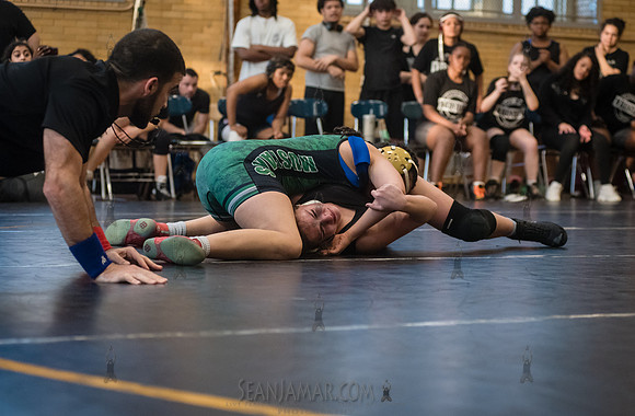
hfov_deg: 23.9
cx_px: 335
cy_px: 223
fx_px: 1497
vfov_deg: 15.8
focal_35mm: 85
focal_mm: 80
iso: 5000
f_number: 3.5
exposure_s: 1/400
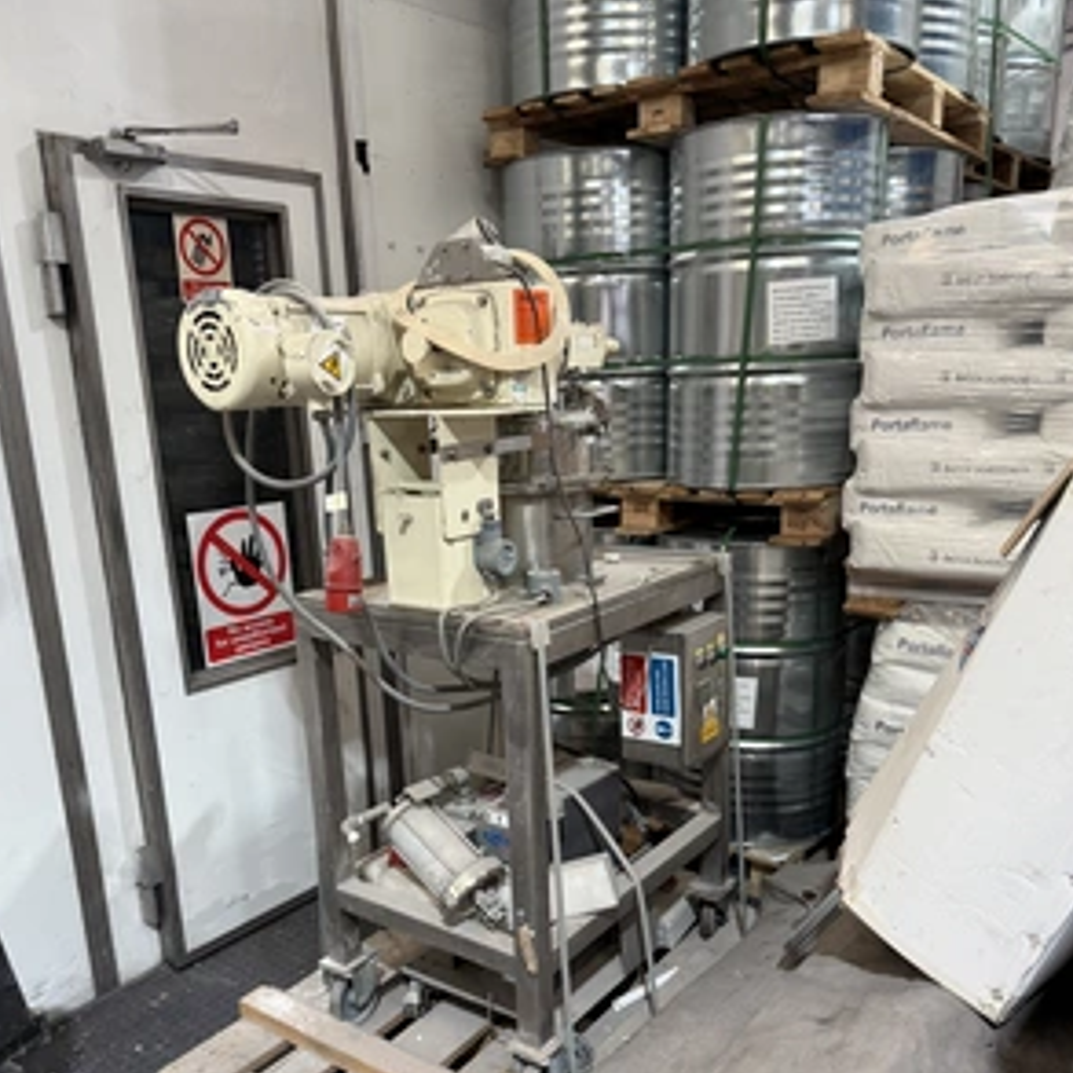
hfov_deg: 55.6
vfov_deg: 55.0
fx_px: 1017
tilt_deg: -17.1
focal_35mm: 29
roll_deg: +2.4
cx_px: 531
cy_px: 670
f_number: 1.78
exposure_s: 1/81
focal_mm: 6.76
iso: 200
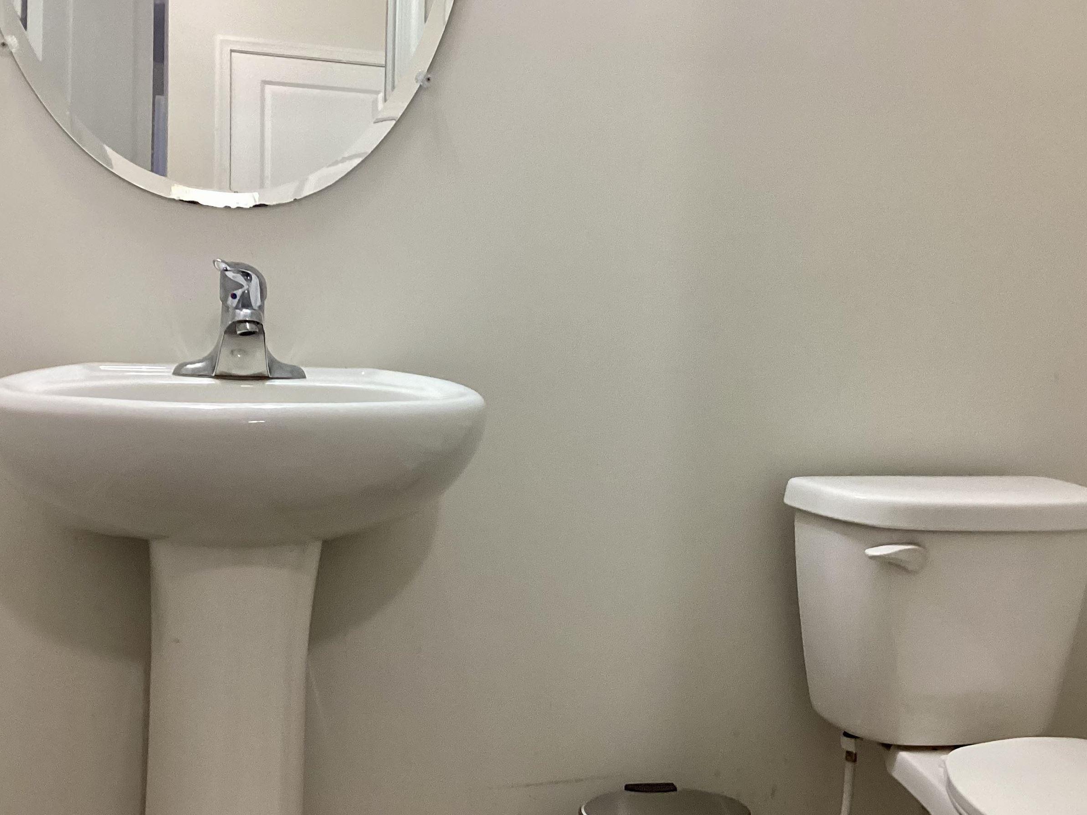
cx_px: 569
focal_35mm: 40
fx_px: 1256
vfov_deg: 36.0
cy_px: 415
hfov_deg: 46.8
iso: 160
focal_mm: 3.3
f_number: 2.4
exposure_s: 1/60
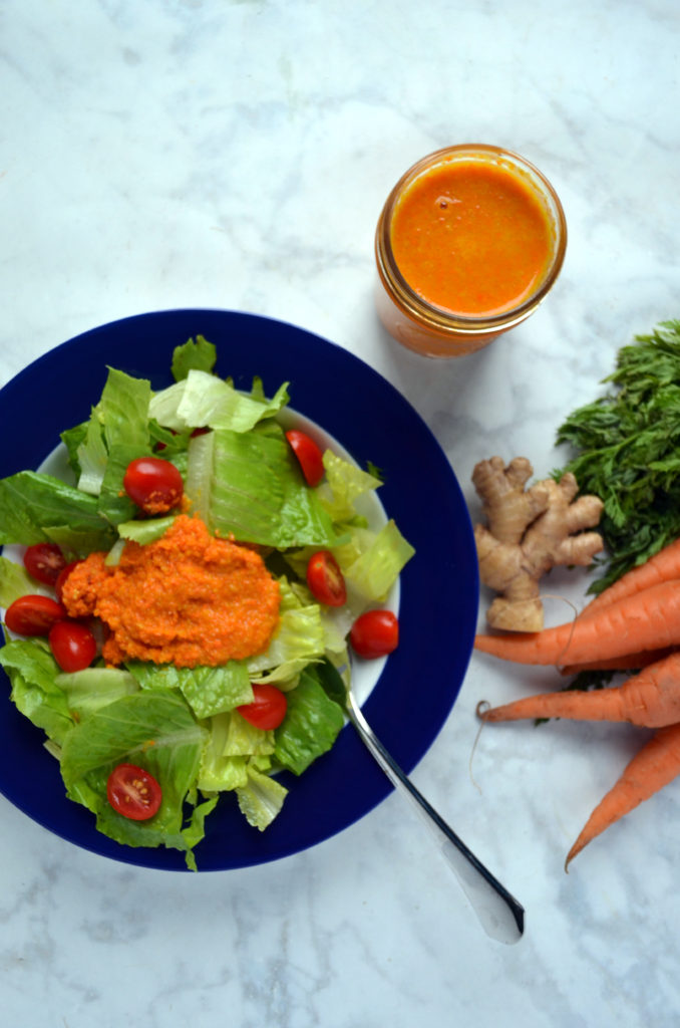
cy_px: 514
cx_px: 340
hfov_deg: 36.7
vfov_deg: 53.2
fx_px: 1025
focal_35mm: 36
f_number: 4
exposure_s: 1/60
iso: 450
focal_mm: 24
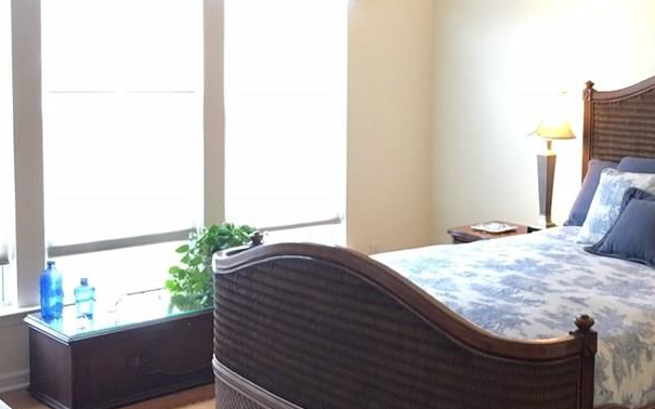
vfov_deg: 24.7
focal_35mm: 52
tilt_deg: -4.7
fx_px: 928
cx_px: 507
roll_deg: -0.7
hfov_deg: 37.7
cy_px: 131
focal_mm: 4.15
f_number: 2.2
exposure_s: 1/30
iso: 200
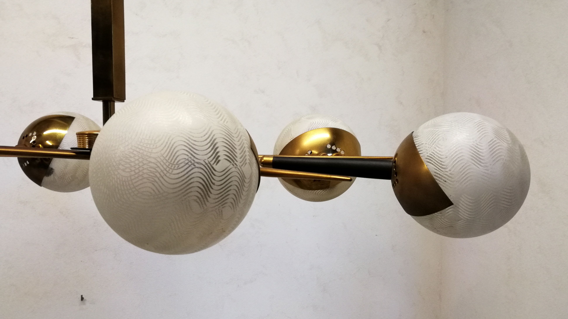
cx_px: 285
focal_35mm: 28
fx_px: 422
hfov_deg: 67.9
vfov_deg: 41.4
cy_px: 175
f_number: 2.2
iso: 64
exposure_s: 1/50
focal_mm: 2.38
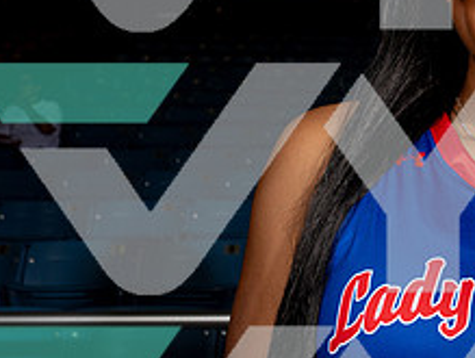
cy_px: 179
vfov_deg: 24.1
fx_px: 838
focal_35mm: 61
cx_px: 514
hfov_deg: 28.8
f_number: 7.1
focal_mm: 24
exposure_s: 1/125
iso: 250
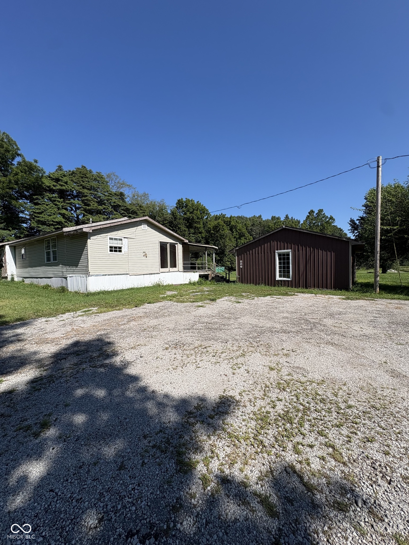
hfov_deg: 85.7
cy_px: 272
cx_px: 204
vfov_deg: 102.1
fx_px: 221
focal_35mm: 14
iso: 50
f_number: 2.2
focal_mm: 2.22
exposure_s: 1/2584
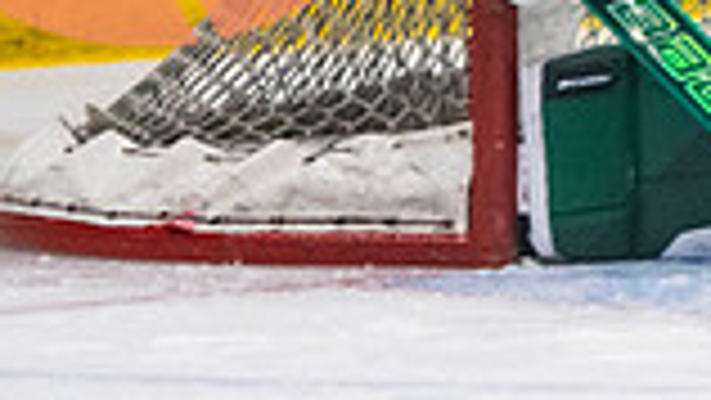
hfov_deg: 2.8
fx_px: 14390
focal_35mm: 763
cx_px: 1023
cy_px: -337
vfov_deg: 1.6
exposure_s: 1/640
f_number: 3.2
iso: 2500
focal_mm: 135
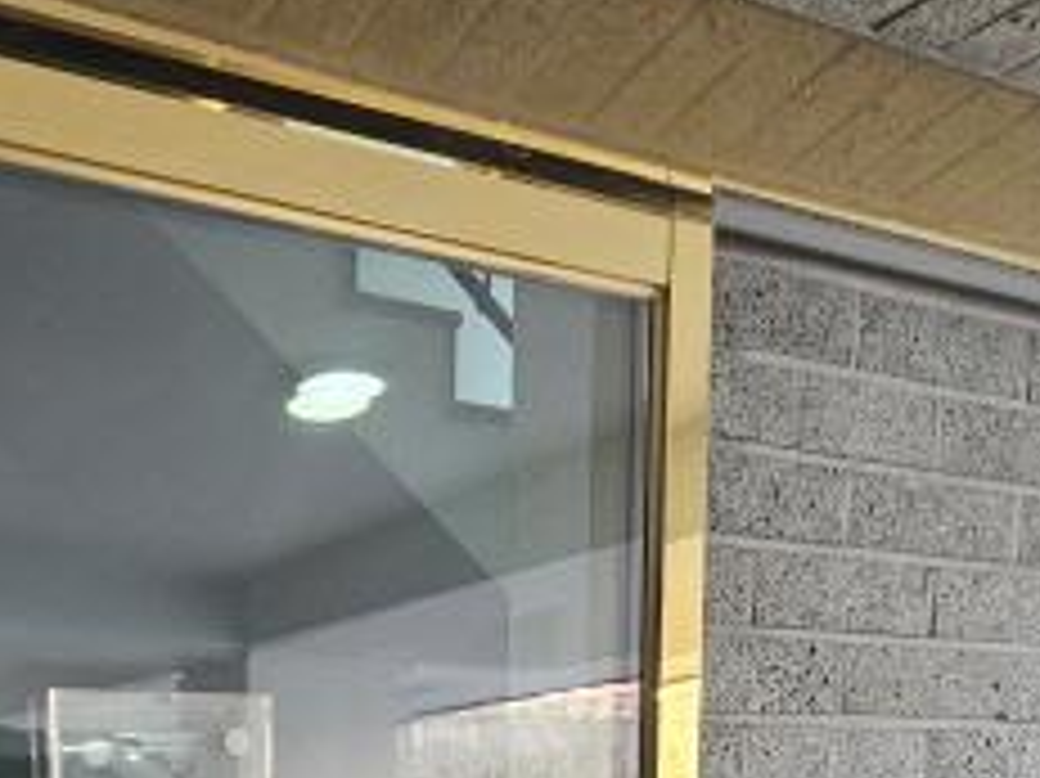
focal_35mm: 45
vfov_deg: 25.7
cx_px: 207
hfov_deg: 40.4
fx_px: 1351
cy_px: 1102
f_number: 2.2
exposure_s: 1/60
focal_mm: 2.2
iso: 250
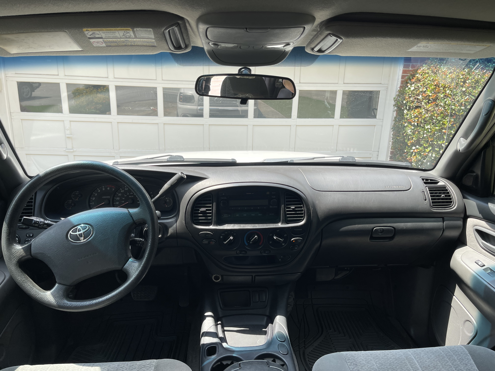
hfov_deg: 69.4
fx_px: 357
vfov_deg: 54.9
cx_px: 248
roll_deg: -1.3
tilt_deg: -18.1
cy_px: 186
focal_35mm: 25
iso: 32
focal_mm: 5.1
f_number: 1.6
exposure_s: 1/530
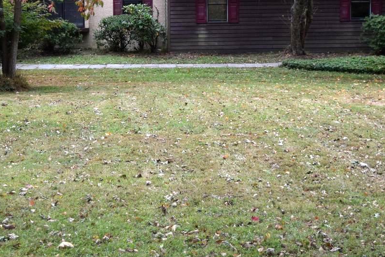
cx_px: 151
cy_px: 12
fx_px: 984
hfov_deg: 22.1
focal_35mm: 92
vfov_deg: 14.7
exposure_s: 1/800
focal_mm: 24
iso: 800
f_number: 4
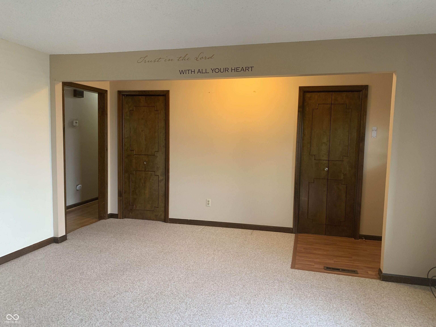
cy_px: 164
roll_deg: -1.8
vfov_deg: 53.1
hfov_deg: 67.3
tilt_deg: -5.9
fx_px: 327
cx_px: 218
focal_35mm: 26
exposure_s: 1/60
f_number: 1.8
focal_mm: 4.25
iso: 160
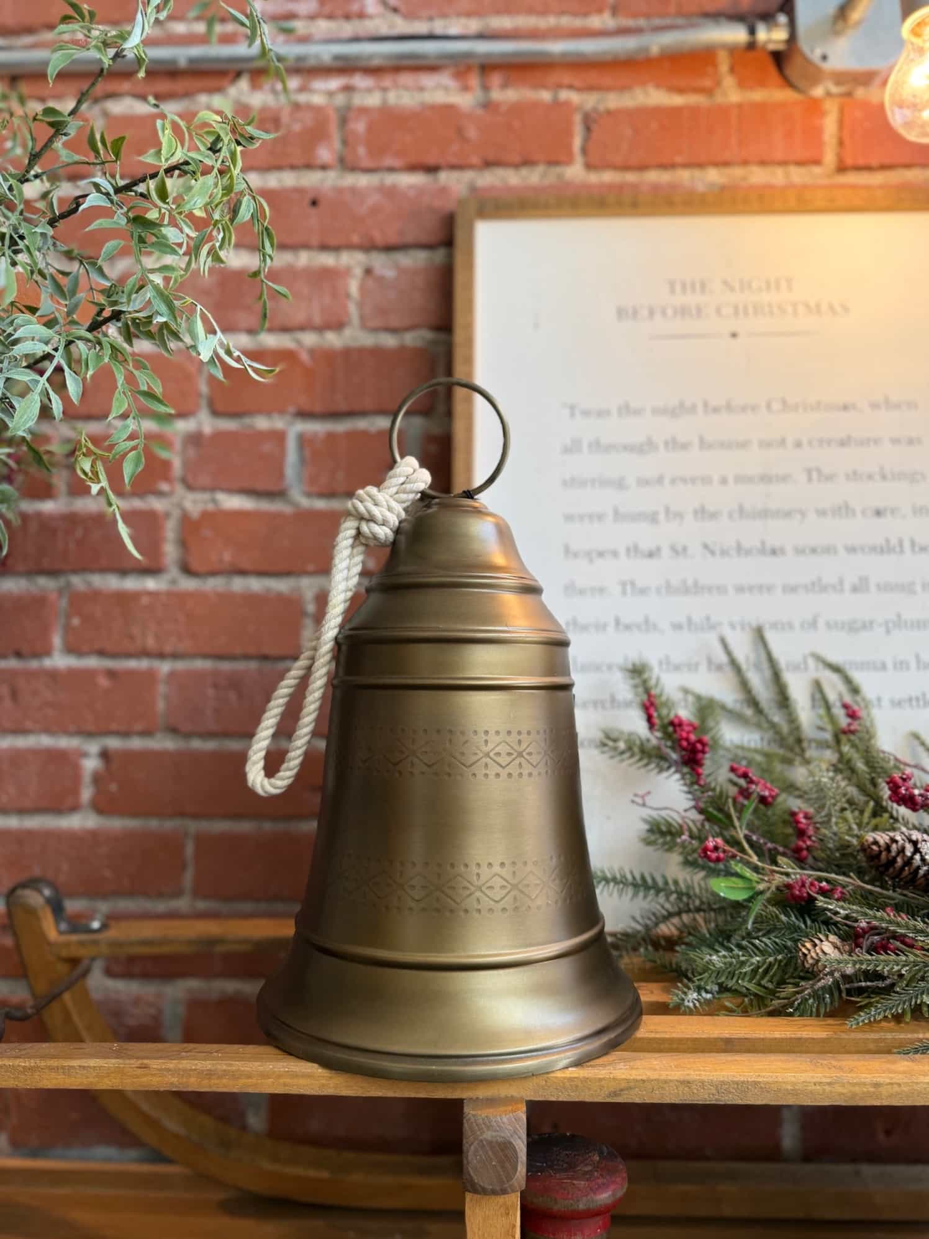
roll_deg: -1.4
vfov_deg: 71.6
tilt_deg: +3.3
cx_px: 464
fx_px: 859
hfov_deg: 56.8
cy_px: 620
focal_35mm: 24
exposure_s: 1/120
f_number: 1.78
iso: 100
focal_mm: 6.76
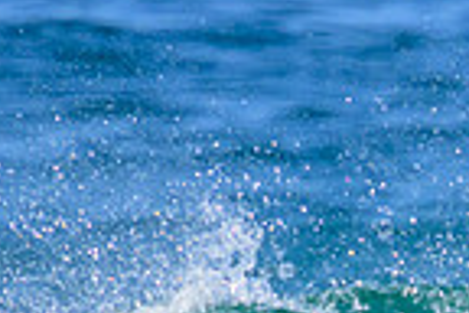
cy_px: 508
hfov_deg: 0.5
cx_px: 705
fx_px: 57253
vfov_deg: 0.3
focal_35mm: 4395
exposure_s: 1/2000
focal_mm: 800
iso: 1400
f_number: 11
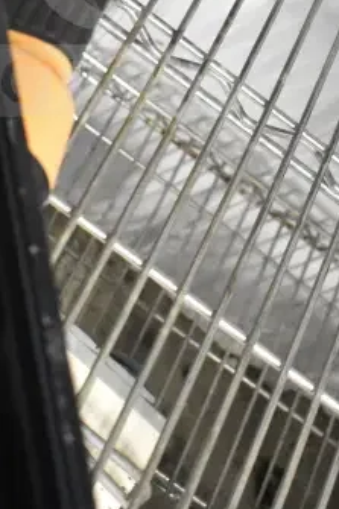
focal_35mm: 82
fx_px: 1159
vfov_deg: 23.7
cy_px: -4
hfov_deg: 16.5
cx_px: 68
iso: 6400
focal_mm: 20
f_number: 3.8
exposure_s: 1/40
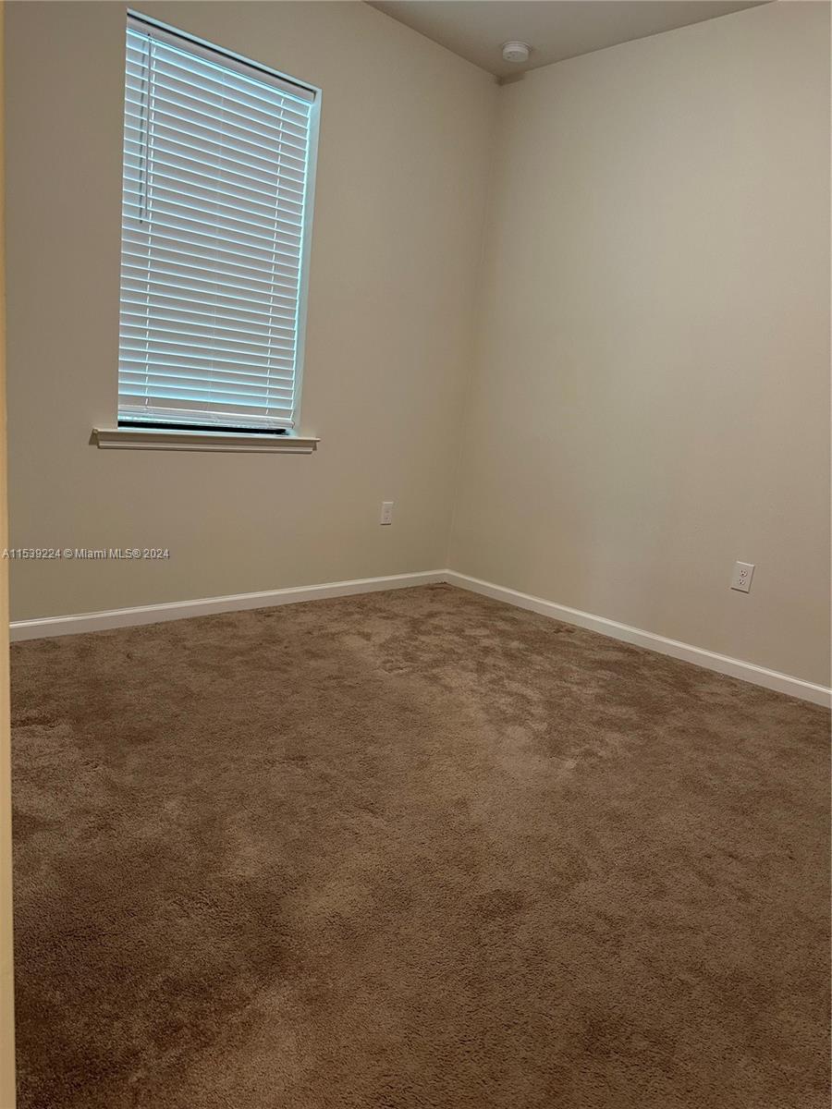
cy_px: 554
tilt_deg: -11.8
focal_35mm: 24
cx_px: 416
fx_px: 769
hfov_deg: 56.8
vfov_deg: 71.6
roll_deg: -5.6
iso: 250
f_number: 1.78
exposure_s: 1/60
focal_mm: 6.86
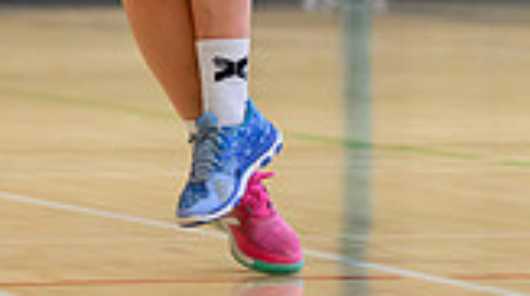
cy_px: -426
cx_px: 49
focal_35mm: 478
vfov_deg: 2.5
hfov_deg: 4.5
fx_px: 6705
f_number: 3.2
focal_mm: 110
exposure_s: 1/1000
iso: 3200
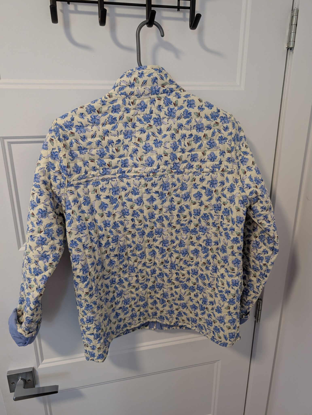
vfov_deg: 71.5
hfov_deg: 56.9
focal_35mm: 24
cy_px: 208
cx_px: 156
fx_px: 288
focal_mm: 6.9
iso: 247
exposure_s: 1/60
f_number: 1.68
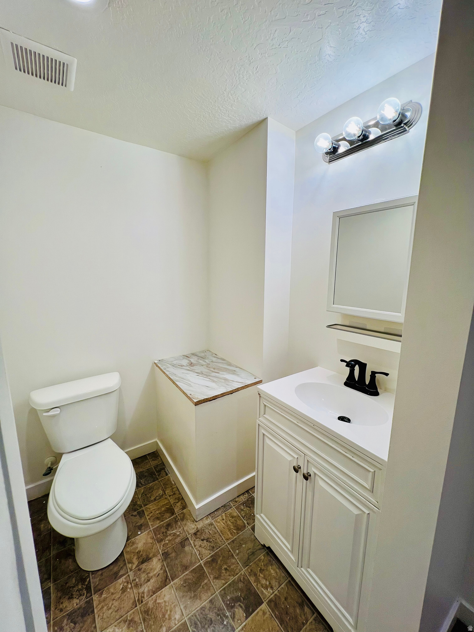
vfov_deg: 106.2
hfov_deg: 89.9
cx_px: 237
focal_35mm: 13
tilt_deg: -9.4
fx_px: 237
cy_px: 316
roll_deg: -0.3
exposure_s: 1/120
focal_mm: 1.57
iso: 50
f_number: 1.8
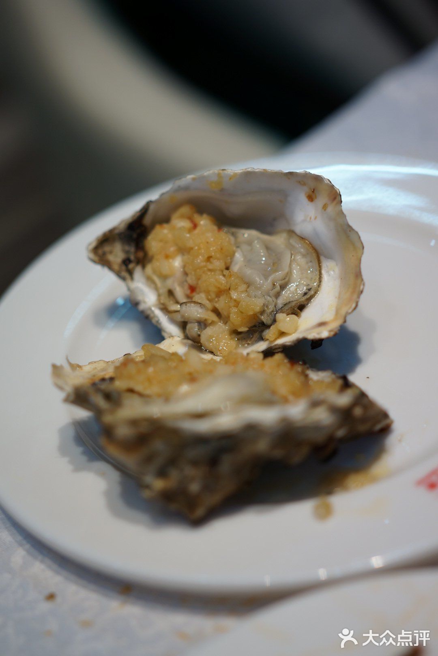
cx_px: 219
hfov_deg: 18.2
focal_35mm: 75
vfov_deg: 27.0
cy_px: 328
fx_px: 1366
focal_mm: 50
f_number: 1.8
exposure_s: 1/100
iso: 100
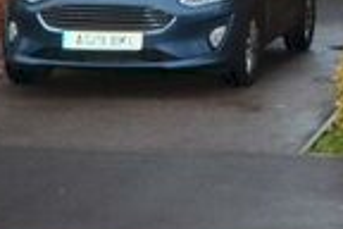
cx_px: 610
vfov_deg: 8.8
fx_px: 1381
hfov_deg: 12.9
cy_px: -256
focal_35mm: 145
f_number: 5.6
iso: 400
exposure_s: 1/60
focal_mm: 20
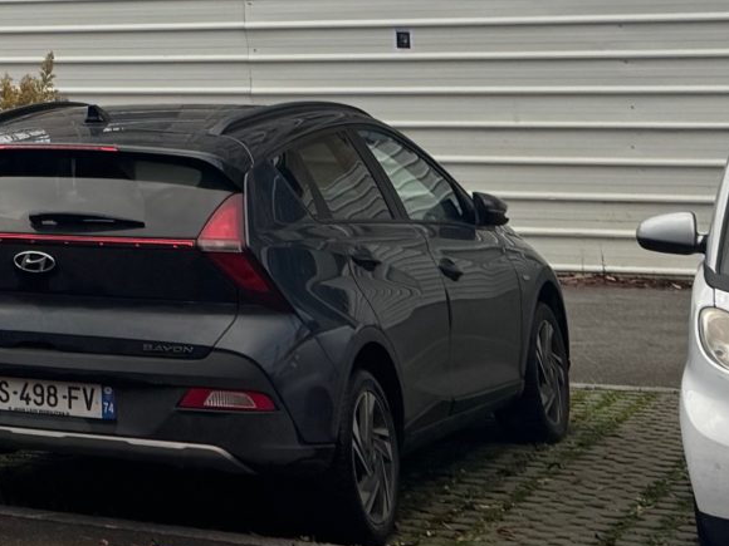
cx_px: -792
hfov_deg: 14.7
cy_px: -302
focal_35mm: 106
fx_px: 2232
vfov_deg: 13.1
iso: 80
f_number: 1.78
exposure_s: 1/822
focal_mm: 6.76
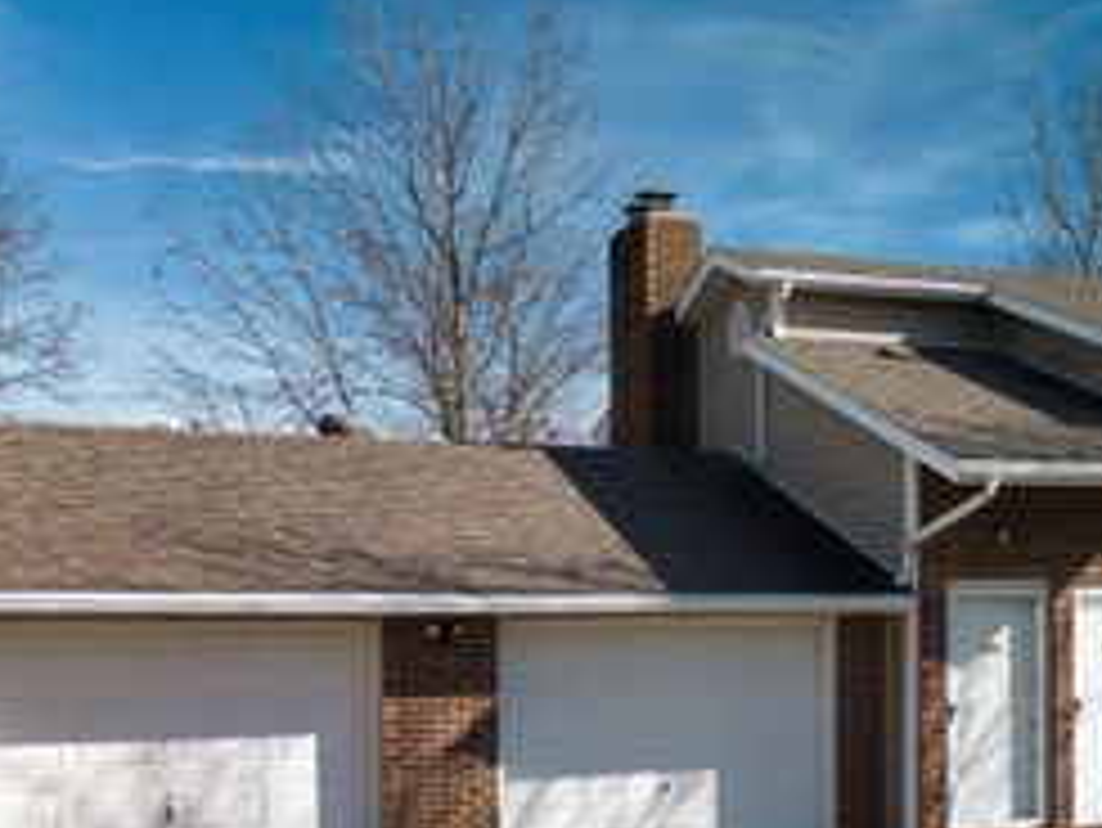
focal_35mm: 49
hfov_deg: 37.7
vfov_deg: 28.3
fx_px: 1561
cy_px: 785
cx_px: 859
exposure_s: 1/60
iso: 110
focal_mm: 6.72
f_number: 1.7
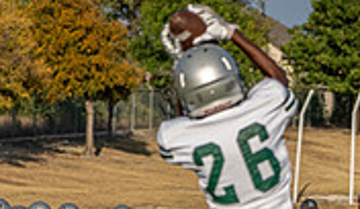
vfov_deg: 2.2
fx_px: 5395
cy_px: 339
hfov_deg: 3.8
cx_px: 615
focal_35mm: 561
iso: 200
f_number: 5.6
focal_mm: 145
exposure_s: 1/1250
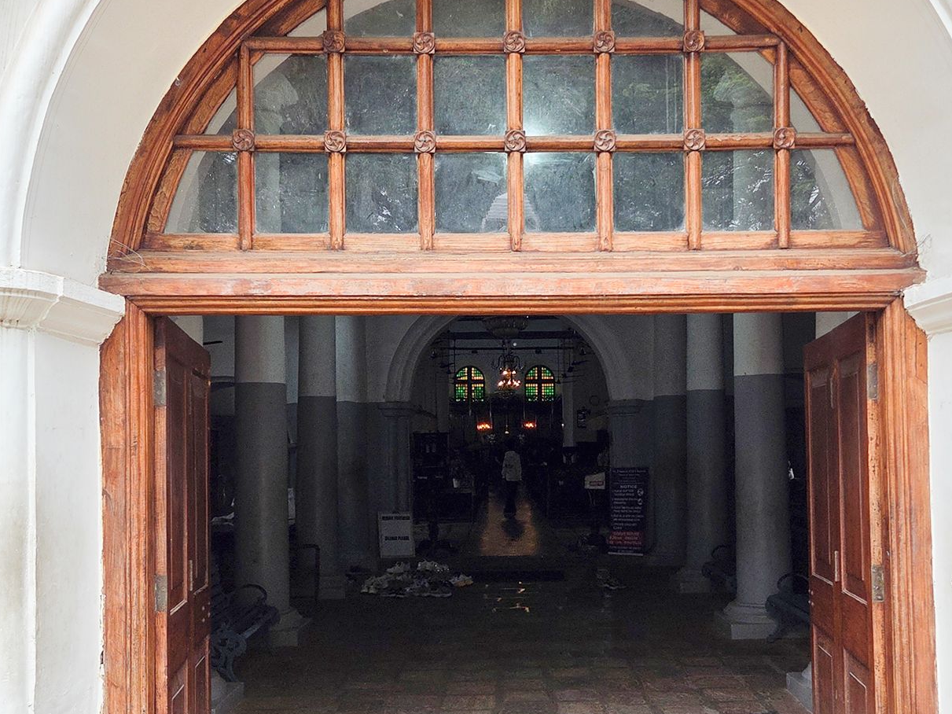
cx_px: 516
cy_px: 416
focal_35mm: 38
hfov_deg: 48.9
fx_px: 1045
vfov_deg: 37.6
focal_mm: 5.4
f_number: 1.8
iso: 40
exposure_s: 1/180
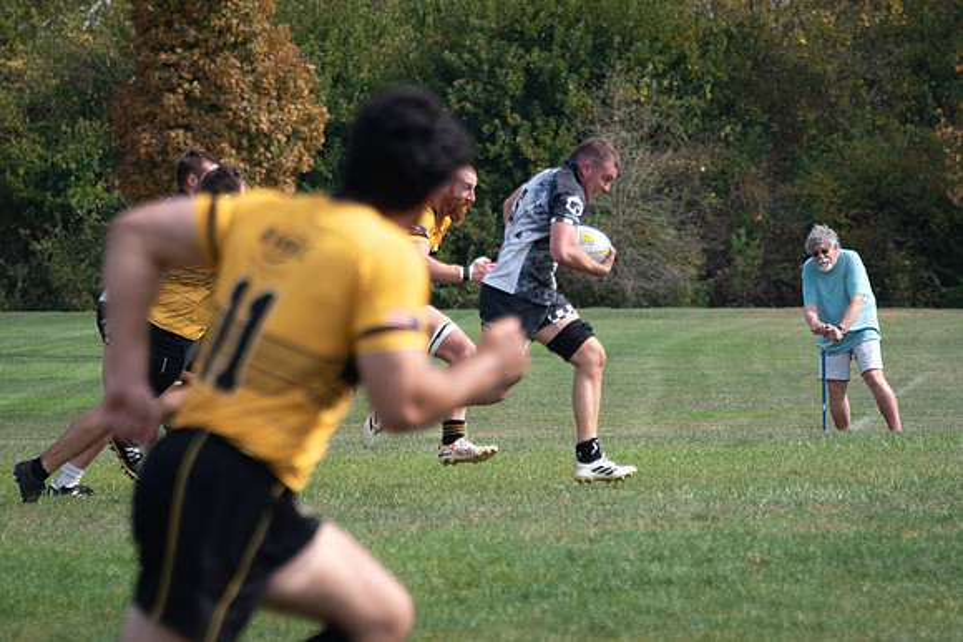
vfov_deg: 3.7
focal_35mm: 376
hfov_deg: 5.5
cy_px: 337
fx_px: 10070
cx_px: 507
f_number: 5.6
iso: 400
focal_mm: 210
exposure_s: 1/2000
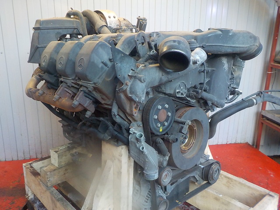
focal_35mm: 30
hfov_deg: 60.0
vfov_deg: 46.8
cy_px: 105
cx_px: 140
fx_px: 243
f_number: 3.3
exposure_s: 1/30
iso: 280
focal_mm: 4.1
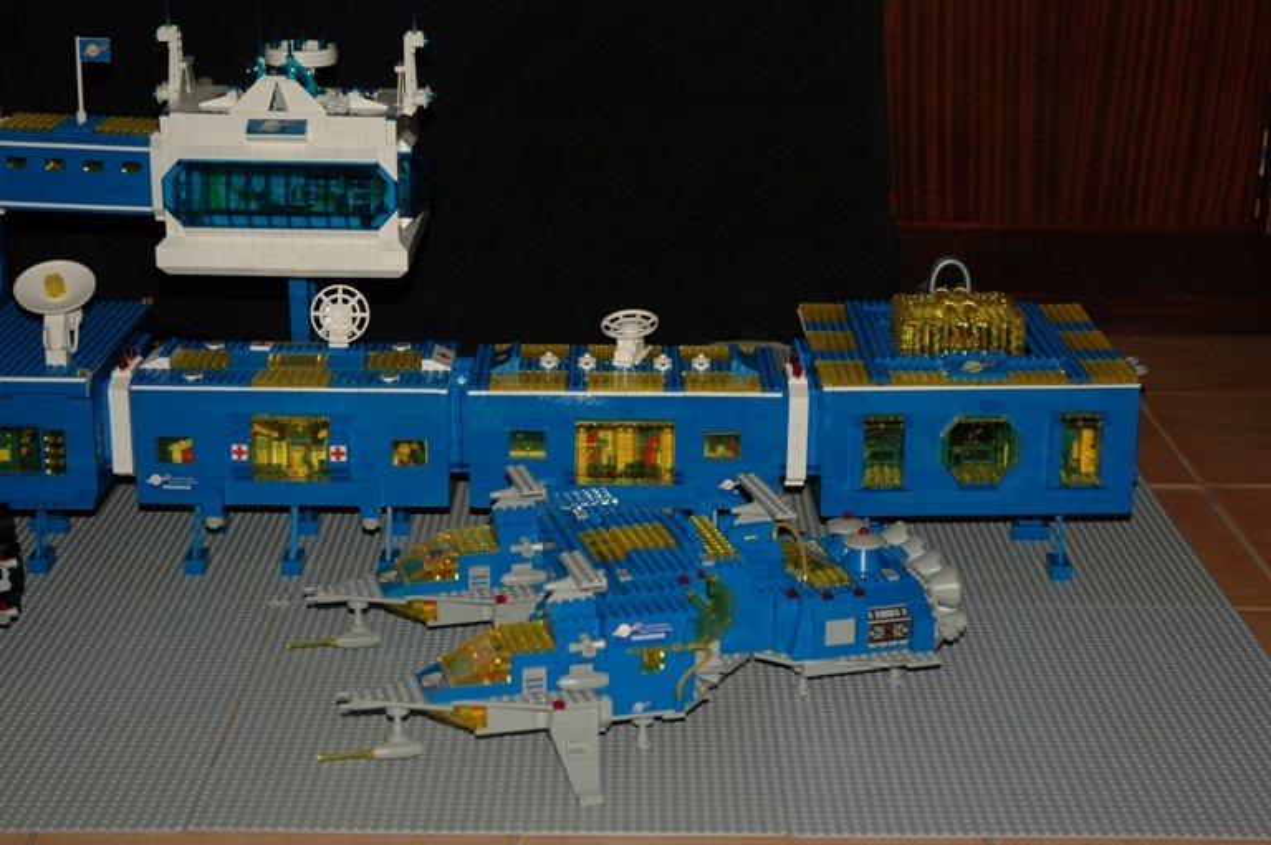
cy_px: 422
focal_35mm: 60
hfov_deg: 33.4
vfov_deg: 22.6
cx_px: 636
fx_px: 2117
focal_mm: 40
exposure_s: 1/60
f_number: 4.5
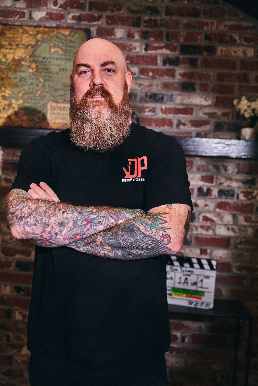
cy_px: 193
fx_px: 537
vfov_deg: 39.6
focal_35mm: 50
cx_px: 129
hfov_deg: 27.0
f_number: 4
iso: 1600
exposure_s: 1/250
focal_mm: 50
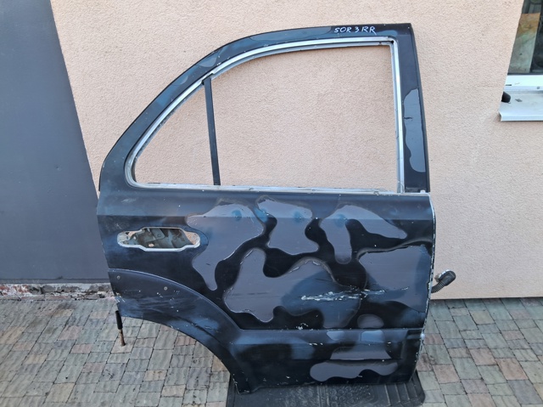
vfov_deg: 53.0
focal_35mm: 26
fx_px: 408
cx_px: 272
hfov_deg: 67.3
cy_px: 204
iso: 50
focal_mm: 3.98
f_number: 1.8
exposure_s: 1/50
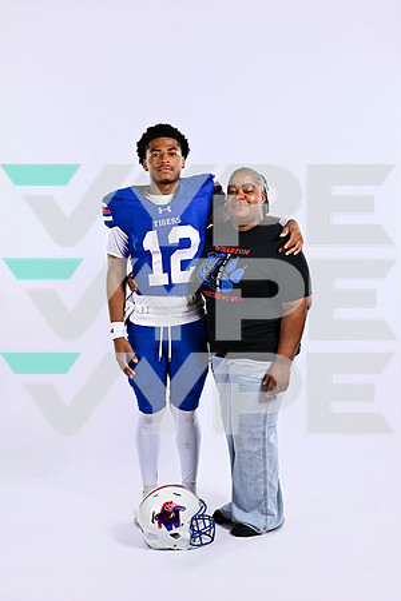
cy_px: 300
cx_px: 200
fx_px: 852
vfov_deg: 38.9
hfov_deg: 26.5
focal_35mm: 51
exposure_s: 1/200
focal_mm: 51
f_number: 7.1
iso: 160
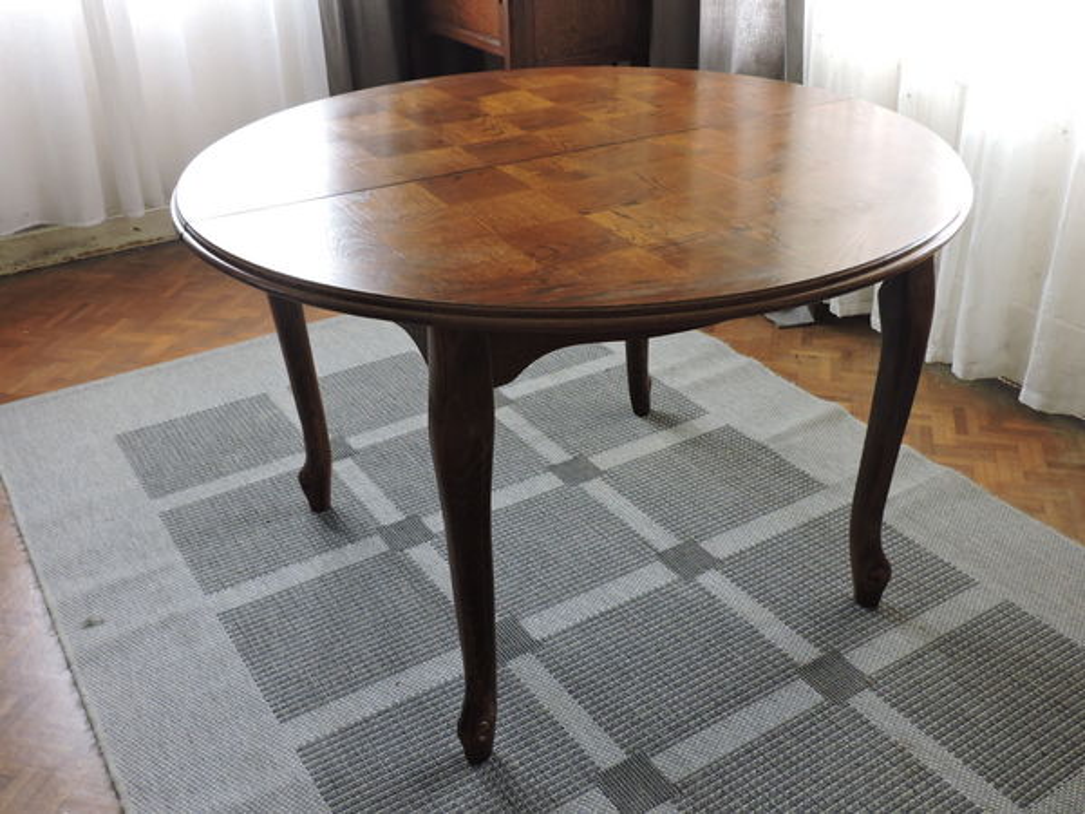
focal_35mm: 35
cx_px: 542
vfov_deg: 40.7
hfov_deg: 52.6
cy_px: 407
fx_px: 1097
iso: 400
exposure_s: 1/15
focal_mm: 6.2
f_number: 3.3
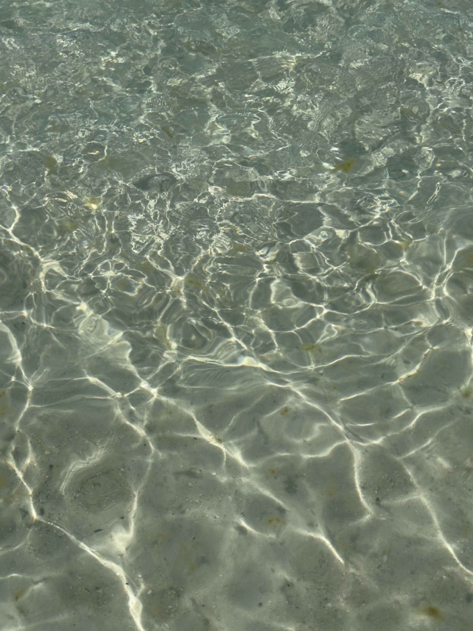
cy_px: 316
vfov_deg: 39.7
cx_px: 236
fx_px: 875
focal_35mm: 48
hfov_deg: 30.3
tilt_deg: -45.3
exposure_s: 1/15385
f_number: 1.78
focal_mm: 6.76
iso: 64
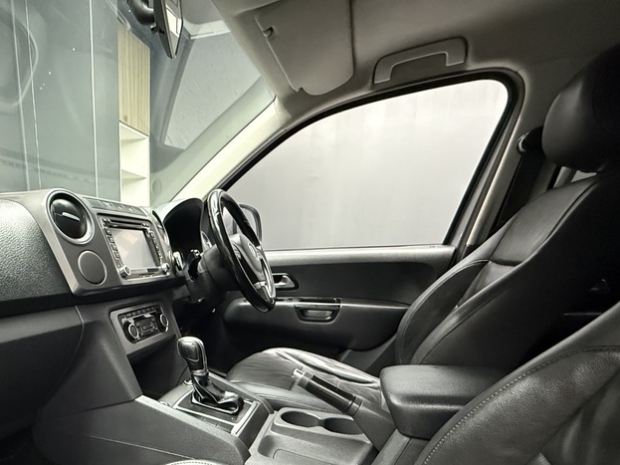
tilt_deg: -16.5
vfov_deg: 54.8
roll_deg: -0.9
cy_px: 371
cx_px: 179
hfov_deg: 70.5
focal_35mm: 23
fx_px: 412
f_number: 2.2
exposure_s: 1/33
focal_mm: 2.22
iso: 1000
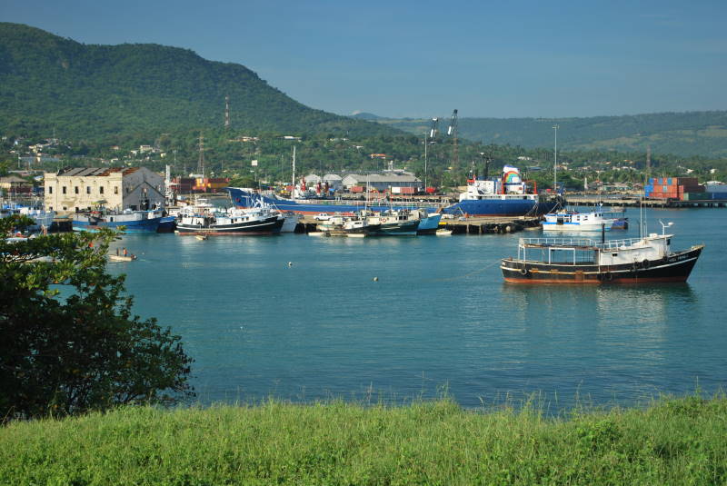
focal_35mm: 72
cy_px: 243
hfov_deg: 28.0
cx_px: 364
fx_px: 1455
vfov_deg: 19.0
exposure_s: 1/160
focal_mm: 48
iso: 100
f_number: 5.6
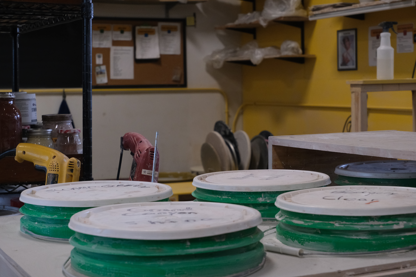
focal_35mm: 68
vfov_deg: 20.0
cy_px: 138
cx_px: 208
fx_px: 786
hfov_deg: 29.7
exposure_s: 1/140
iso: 2000
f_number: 5.6
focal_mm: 45
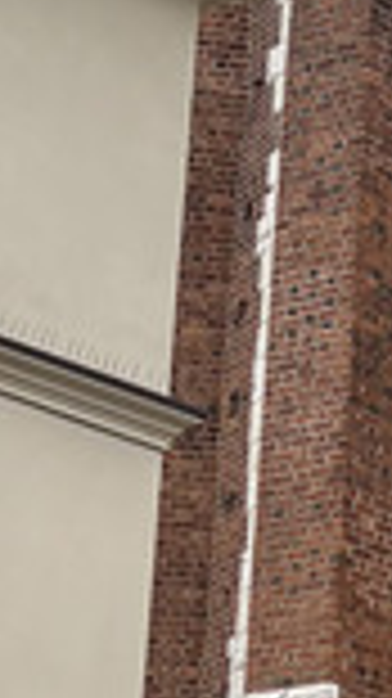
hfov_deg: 5.0
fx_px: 4072
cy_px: 675
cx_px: 1482
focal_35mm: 220
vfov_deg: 9.7
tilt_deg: +16.1
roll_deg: +0.7
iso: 50
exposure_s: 1/782
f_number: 1.6
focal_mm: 5.96
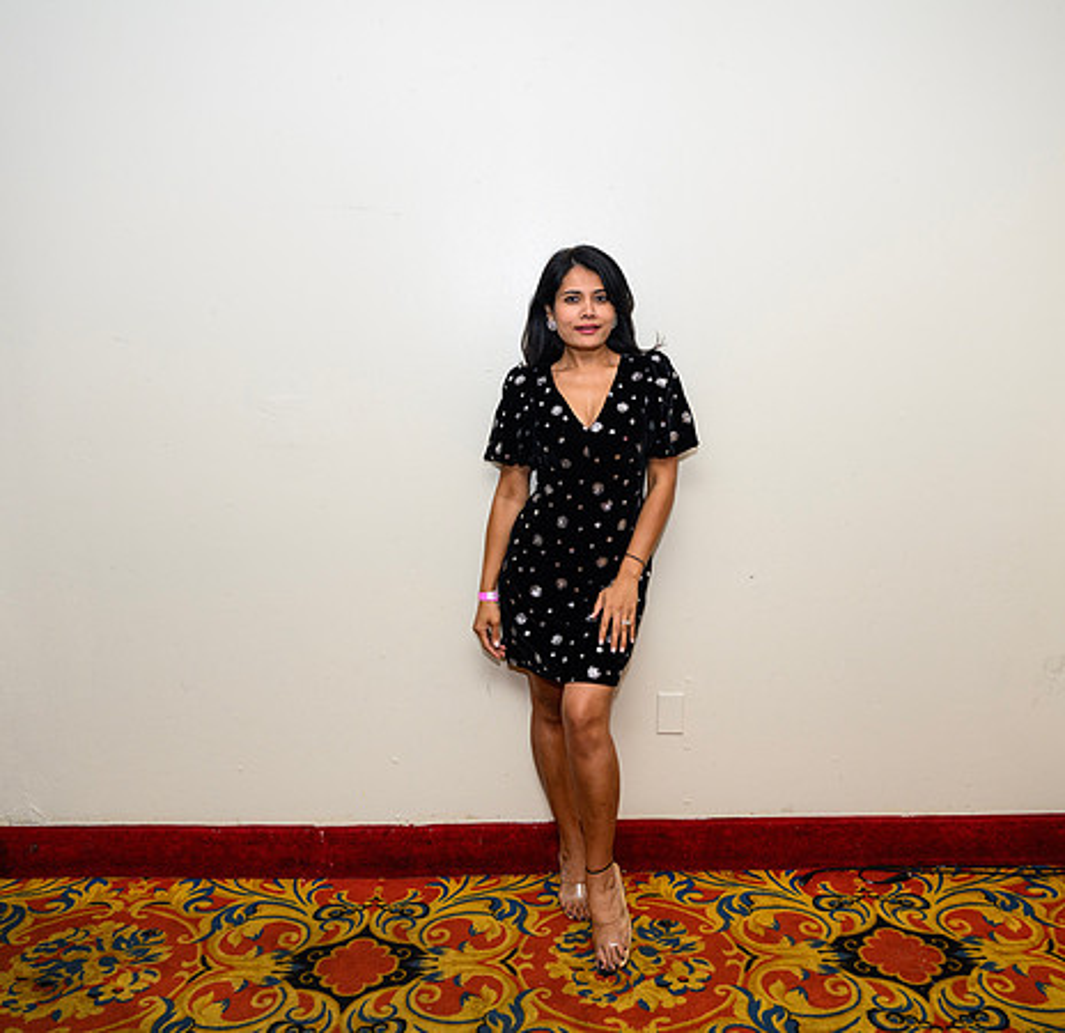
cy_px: 517
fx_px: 1081
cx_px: 543
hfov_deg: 52.4
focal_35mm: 32
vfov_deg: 51.1
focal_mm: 25
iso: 800
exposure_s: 1/125
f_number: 3.5
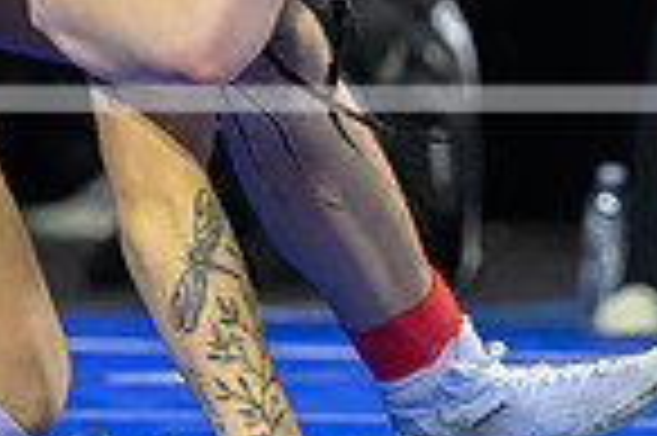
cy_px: 86
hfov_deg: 3.4
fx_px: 11211
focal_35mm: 615
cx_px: 489
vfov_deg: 2.2
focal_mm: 125
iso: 2000
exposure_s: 1/800
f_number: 2.8
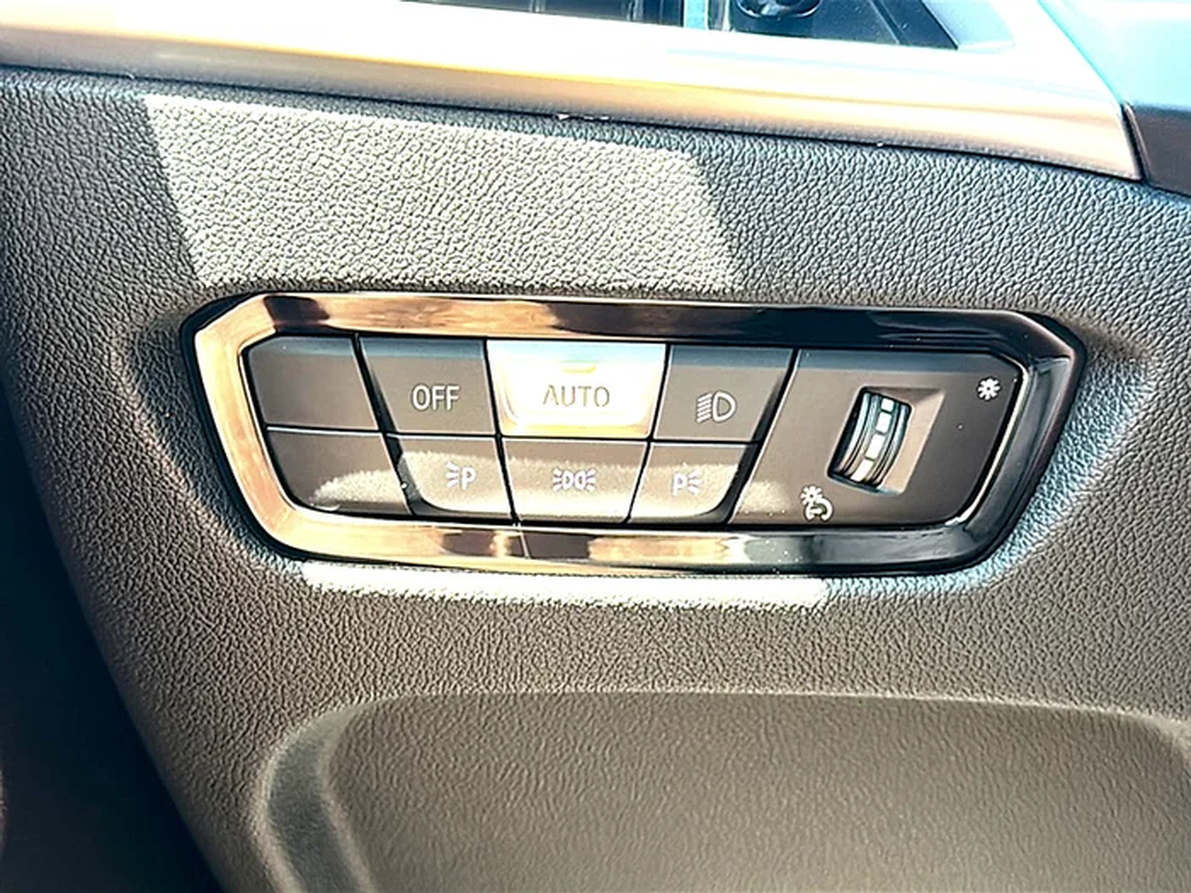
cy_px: 446
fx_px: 1411
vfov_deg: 35.1
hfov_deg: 45.8
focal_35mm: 41
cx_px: 596
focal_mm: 6.86
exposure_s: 1/73
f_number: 1.78
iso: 64
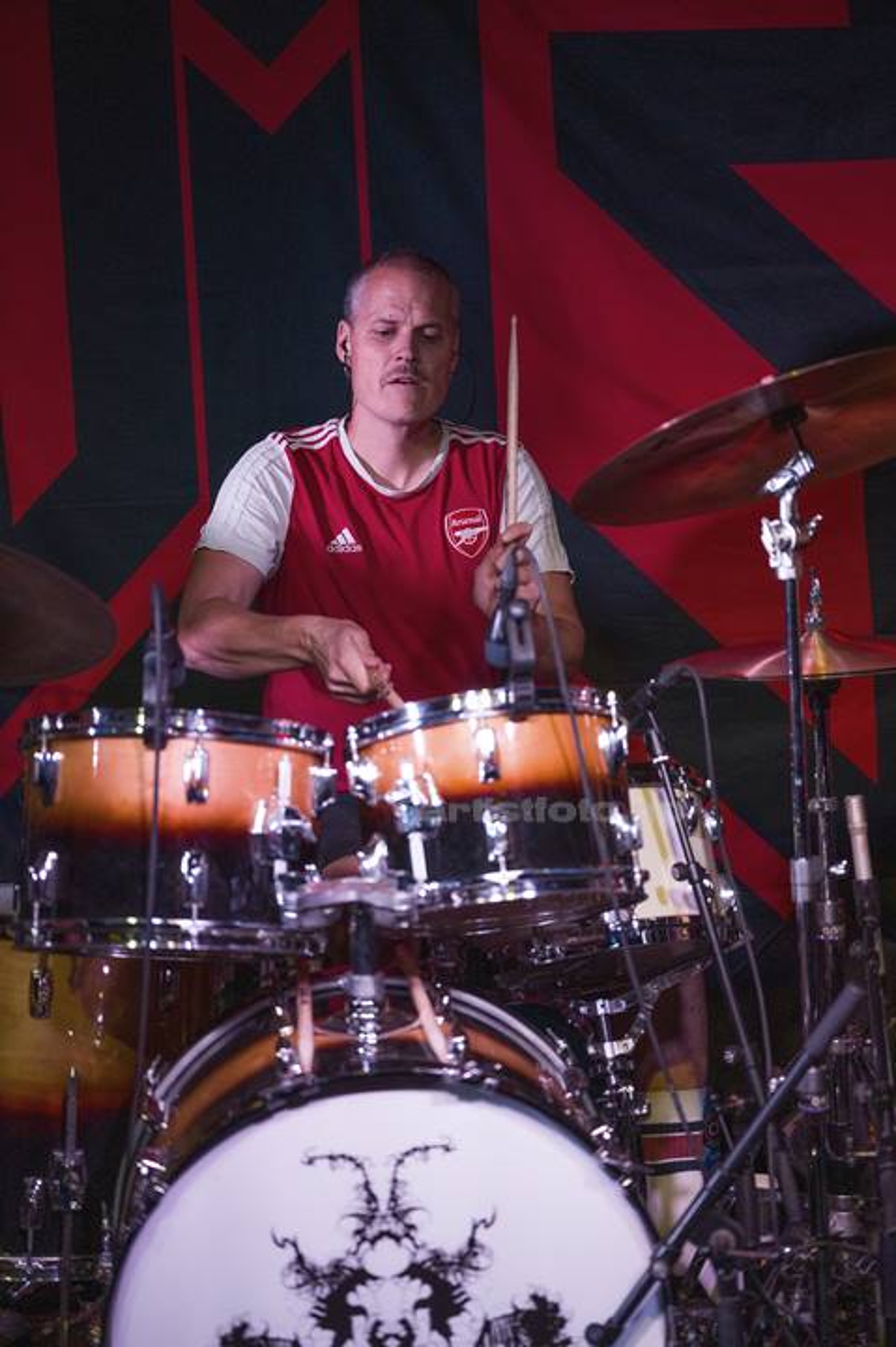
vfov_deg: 34.0
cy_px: 674
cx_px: 448
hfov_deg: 23.0
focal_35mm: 59
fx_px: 2206
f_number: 2.8
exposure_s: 1/800
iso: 3200
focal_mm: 59
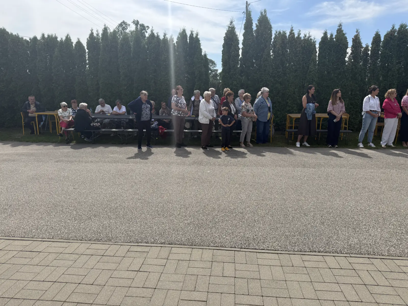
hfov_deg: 71.6
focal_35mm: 24
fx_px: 283
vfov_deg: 56.8
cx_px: 204
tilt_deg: -11.6
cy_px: 153
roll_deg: -1.1
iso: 80
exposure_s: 1/5319
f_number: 1.78
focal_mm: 6.76
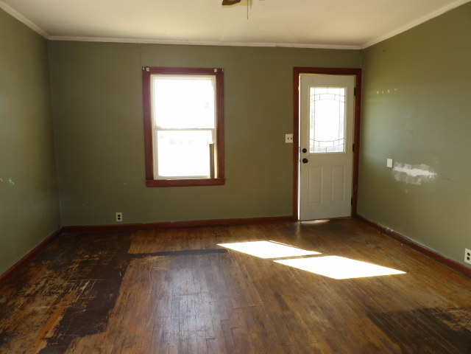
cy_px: 177
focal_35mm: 24
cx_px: 236
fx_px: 327
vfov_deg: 56.8
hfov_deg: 71.6
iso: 100
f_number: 3.2
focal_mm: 4.3
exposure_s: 1/34
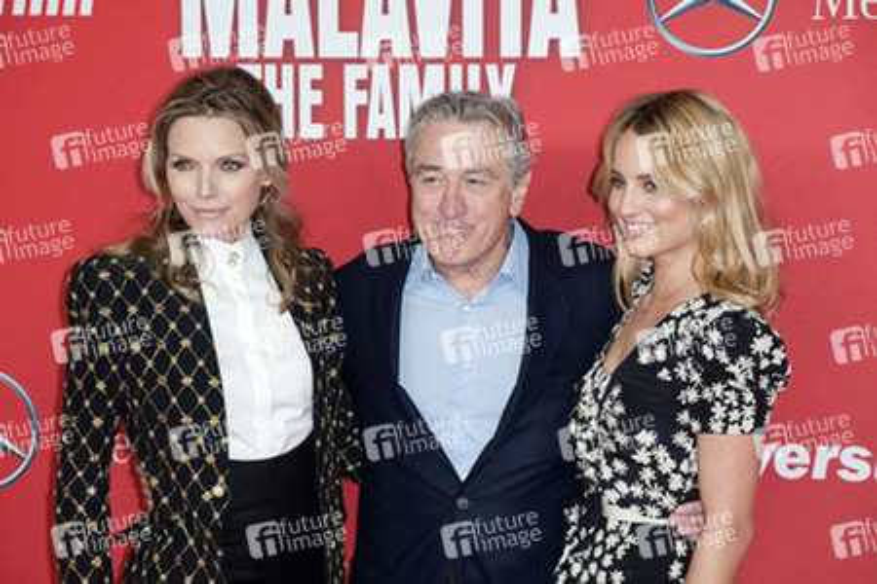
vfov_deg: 12.2
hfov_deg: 18.3
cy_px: 292
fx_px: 2728
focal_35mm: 112
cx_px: 438
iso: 800
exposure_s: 1/250
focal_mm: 112
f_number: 6.3
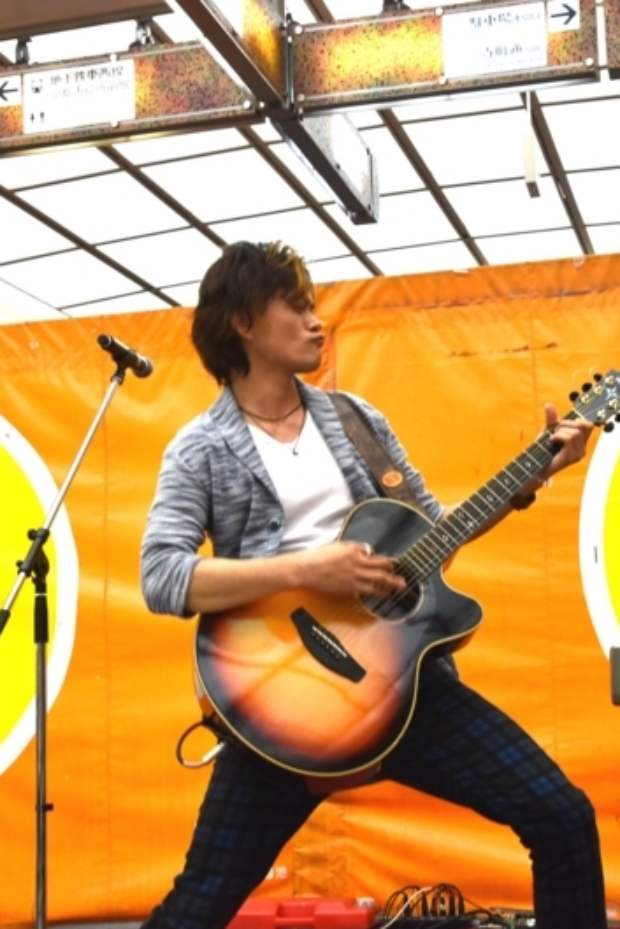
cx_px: 436
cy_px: 468
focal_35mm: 59
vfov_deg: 33.9
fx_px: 1523
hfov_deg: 22.9
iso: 400
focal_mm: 26
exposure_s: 1/125
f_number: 5.6
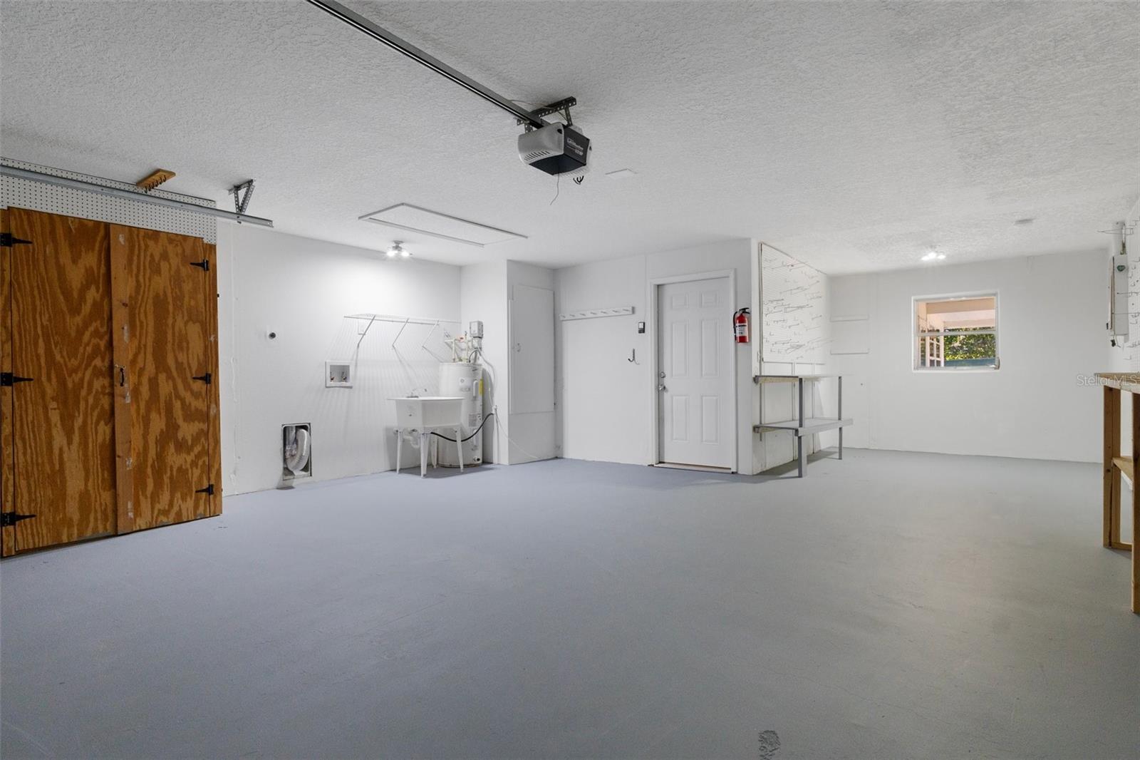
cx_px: 570
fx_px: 570
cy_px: 380
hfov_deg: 90.0
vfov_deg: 67.4
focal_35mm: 18
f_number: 8
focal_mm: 12
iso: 320
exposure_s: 1/6
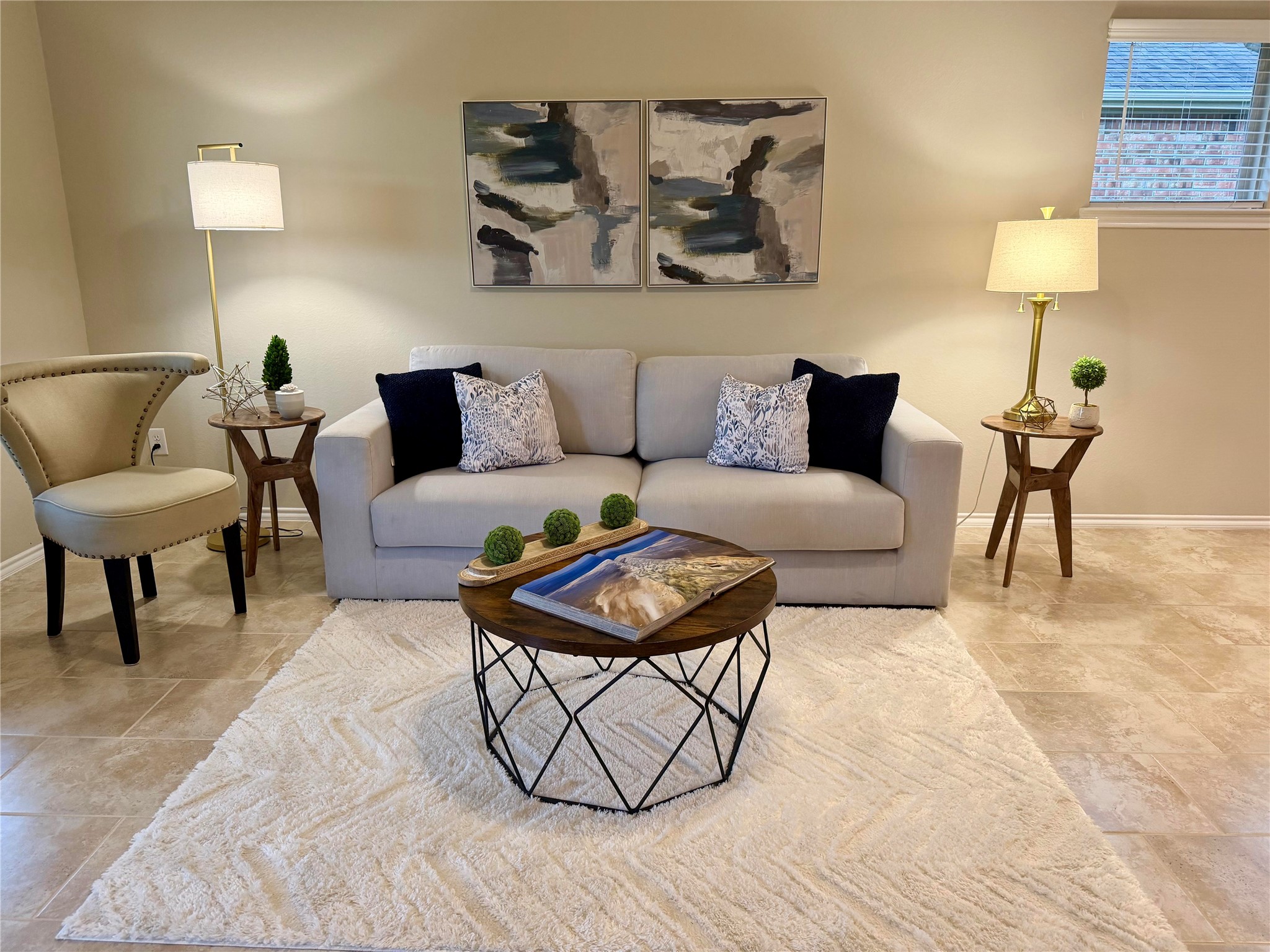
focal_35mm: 24
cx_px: 635
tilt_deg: -15.4
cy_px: 476
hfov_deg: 71.6
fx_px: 881
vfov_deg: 56.8
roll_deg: +0.2
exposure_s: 1/122
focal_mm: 6.76
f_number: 1.78
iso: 200
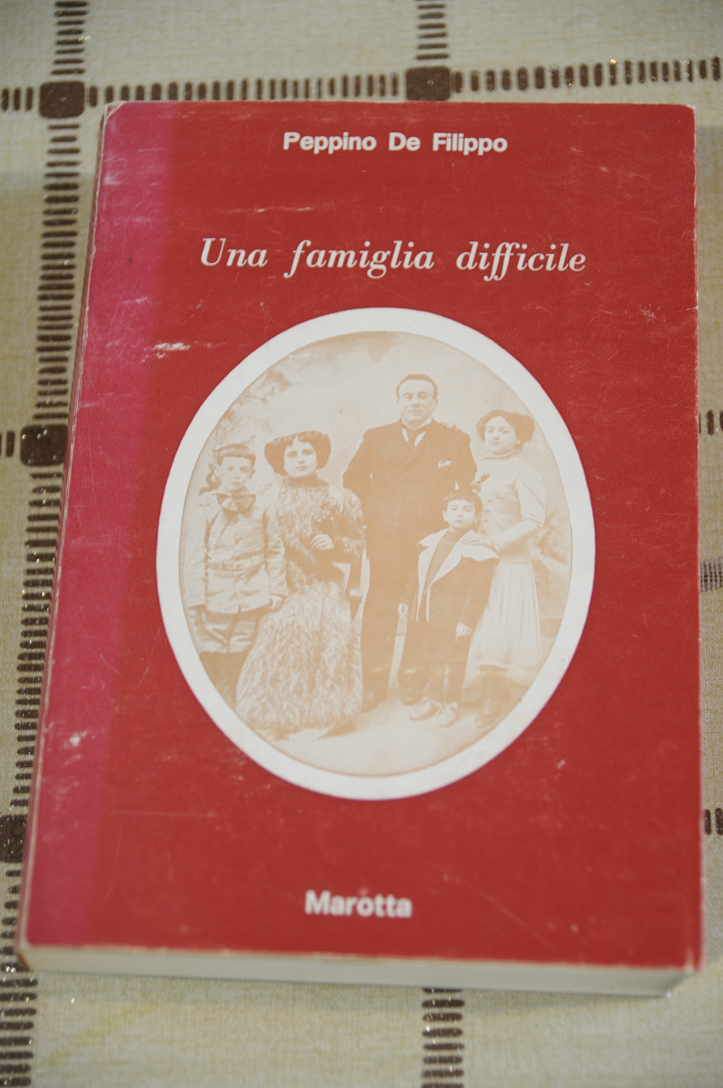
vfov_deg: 27.0
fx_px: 2265
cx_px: 362
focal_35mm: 75
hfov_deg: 18.1
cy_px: 544
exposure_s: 1/15
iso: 200
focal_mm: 50
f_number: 2.8
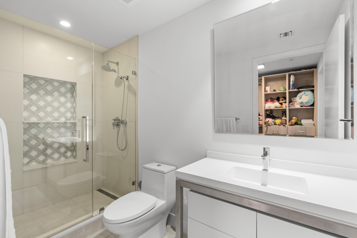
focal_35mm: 16
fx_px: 159
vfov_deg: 73.7
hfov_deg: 96.7
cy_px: 119
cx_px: 178
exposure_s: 1
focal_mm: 16
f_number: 11
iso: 500
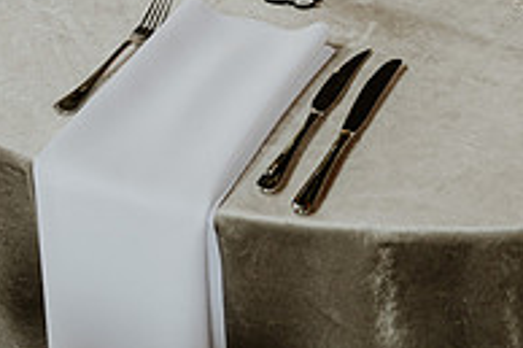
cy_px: -105
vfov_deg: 11.7
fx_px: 1655
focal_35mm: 114
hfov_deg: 17.8
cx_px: 440
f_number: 3.5
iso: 400
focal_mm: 36
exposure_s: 1/100
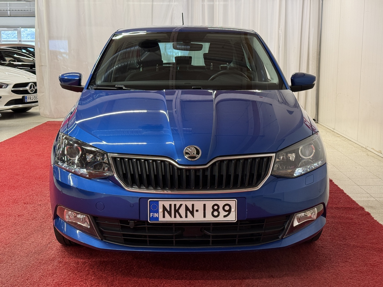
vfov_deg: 30.3
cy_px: 144
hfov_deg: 39.7
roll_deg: +0.1
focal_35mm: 48
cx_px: 192
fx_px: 531
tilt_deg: -8.3
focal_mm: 6.76
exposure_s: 1/100
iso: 160
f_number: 1.78
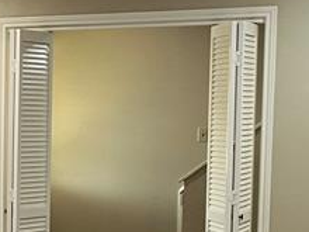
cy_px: 250
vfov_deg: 12.1
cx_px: -125
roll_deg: +0.5
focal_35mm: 121
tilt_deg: -7.2
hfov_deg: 15.3
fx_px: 1080
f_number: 1.6
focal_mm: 5.1
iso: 125
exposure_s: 1/60
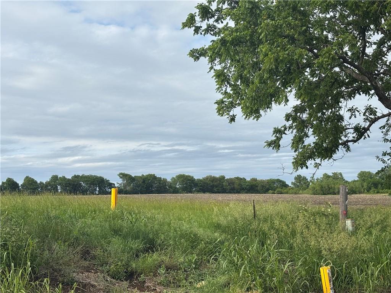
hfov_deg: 36.8
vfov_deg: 28.0
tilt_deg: +5.3
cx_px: 196
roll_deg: +1.5
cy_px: 146
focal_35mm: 52
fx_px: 587
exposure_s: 1/2398
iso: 40
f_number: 1.6
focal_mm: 5.96
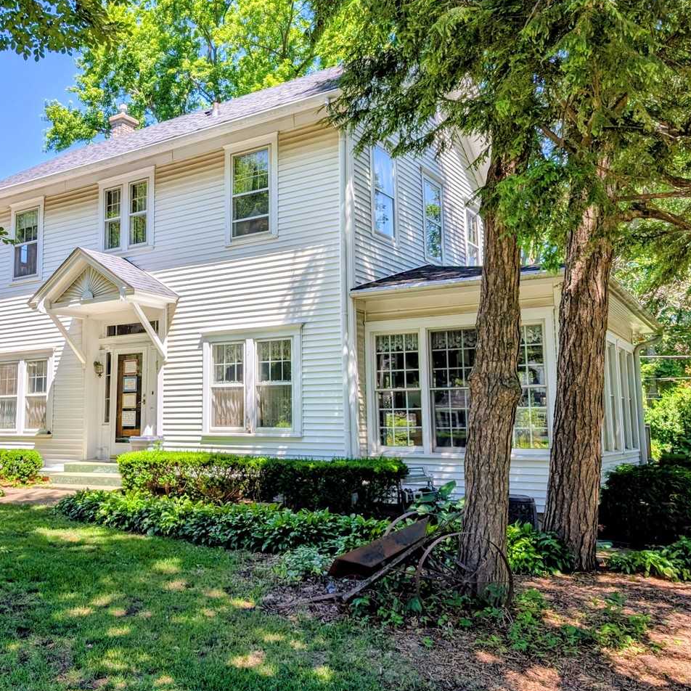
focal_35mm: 32
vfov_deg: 51.1
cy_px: 324
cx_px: 230
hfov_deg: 50.2
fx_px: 723
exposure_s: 1/790
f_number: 1.68
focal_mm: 6.9
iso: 22
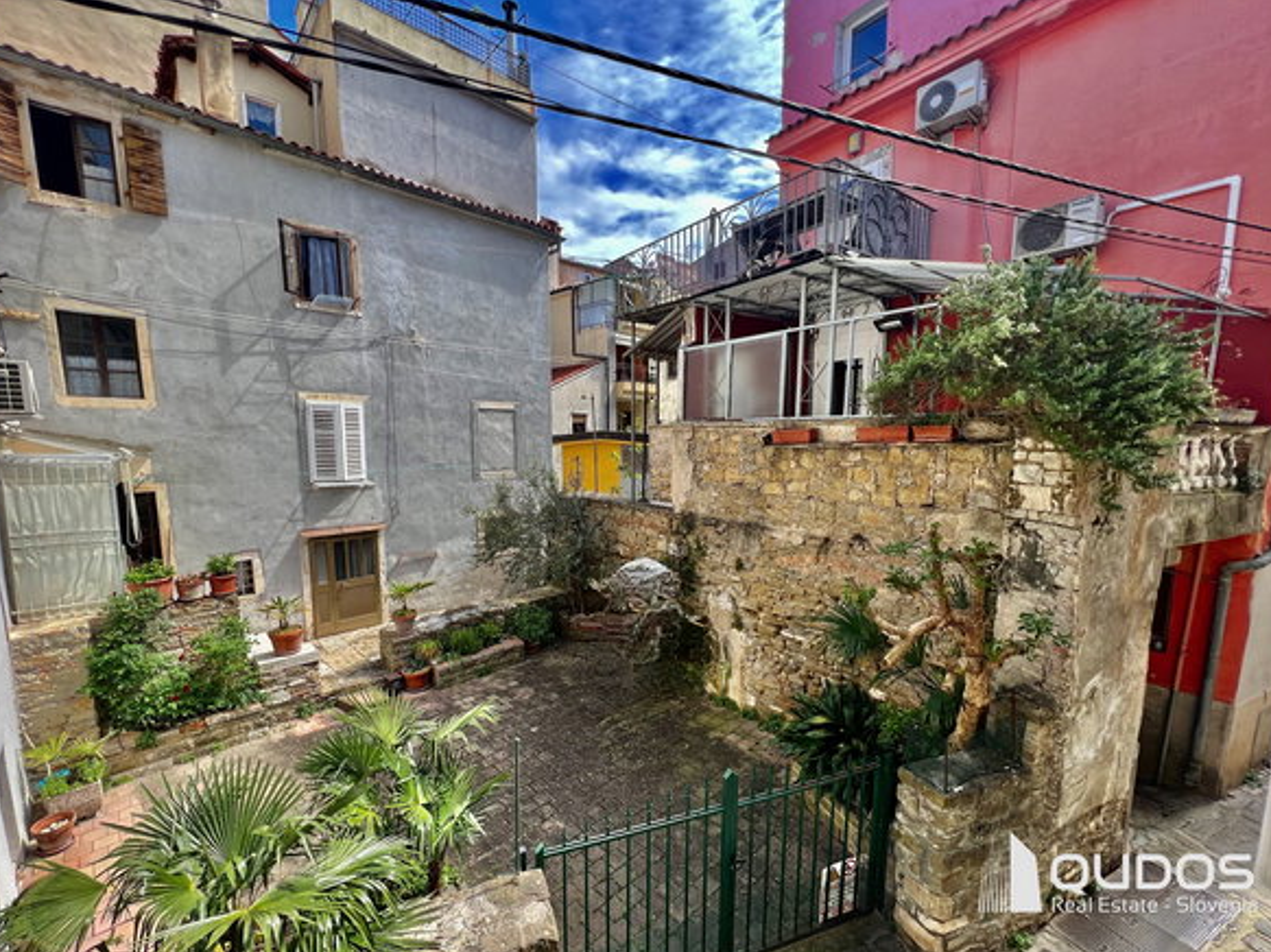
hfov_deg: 102.1
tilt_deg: -7.4
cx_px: 619
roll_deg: +0.4
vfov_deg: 85.5
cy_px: 511
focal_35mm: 14
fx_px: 514
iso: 32
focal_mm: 1.57
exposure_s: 1/550
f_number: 1.8
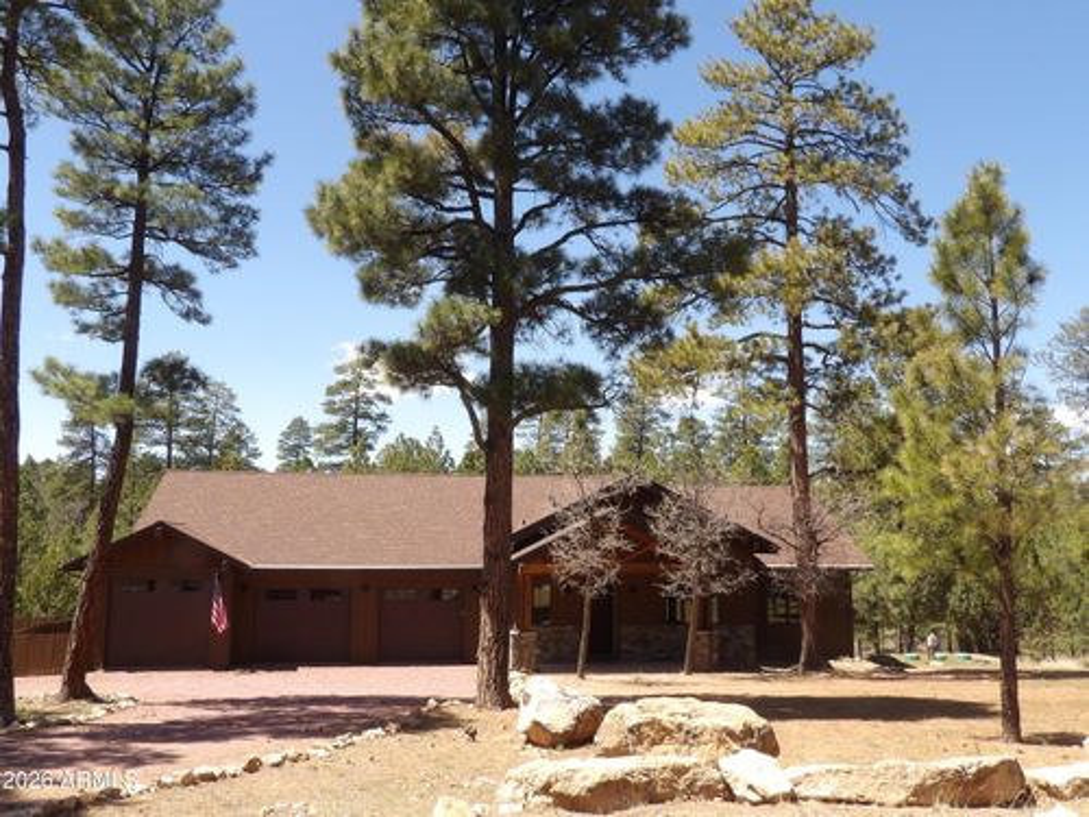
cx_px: 544
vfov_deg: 42.9
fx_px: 1038
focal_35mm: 33
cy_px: 408
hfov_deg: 55.4
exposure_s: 1/105
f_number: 7.1
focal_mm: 5.9
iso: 100
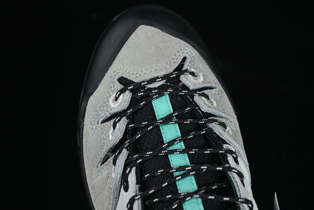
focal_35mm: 75
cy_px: 105
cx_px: 157
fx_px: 654
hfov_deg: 27.0
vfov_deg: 18.2
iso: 160
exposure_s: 1/60
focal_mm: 50
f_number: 6.3
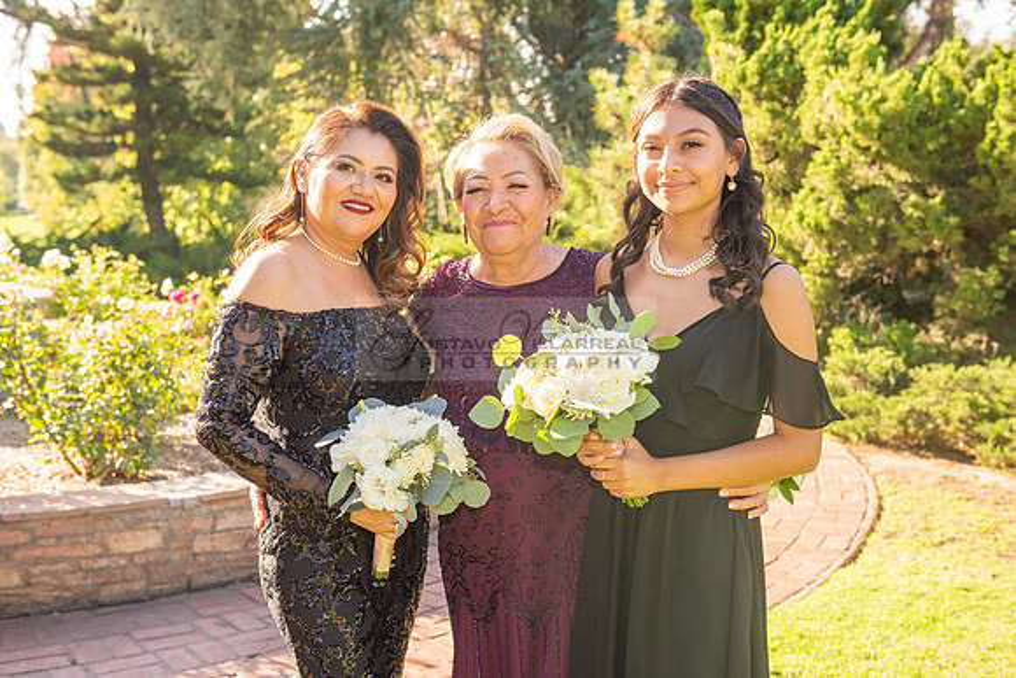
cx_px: 508
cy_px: 339
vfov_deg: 26.0
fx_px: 1468
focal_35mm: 52
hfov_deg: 38.2
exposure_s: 1/250
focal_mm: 52
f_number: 5.6
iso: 200
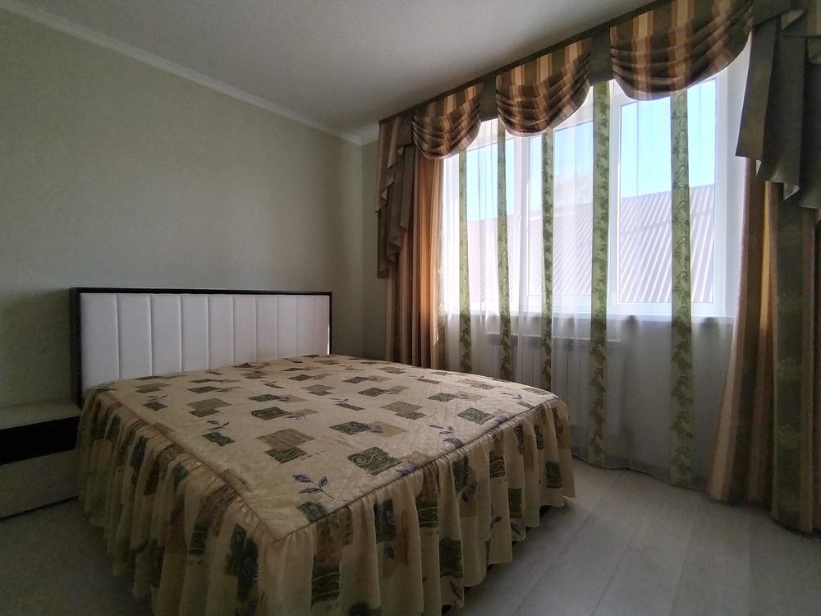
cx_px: 410
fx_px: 403
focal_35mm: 17
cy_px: 308
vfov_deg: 74.7
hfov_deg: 91.0
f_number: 2.2
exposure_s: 1/100
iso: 100
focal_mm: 1.42
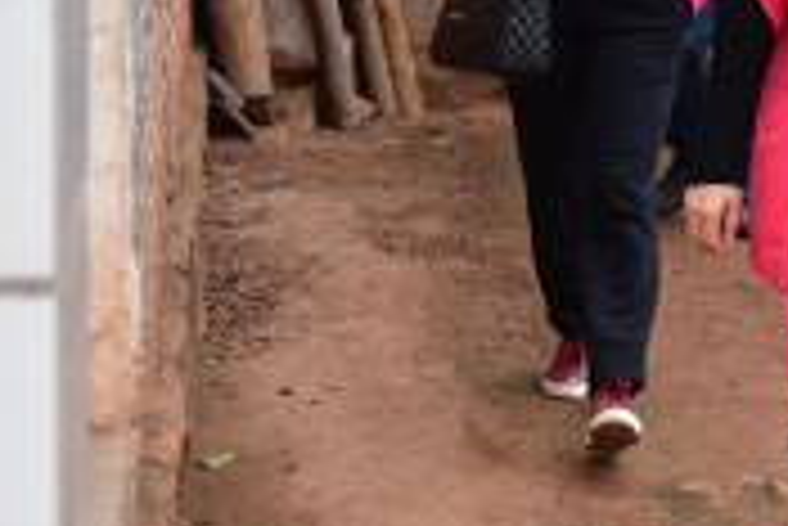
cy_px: -126
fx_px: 2848
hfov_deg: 14.7
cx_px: 1157
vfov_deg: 10.4
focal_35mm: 130
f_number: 2.8
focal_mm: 38
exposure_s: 1/250
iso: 400
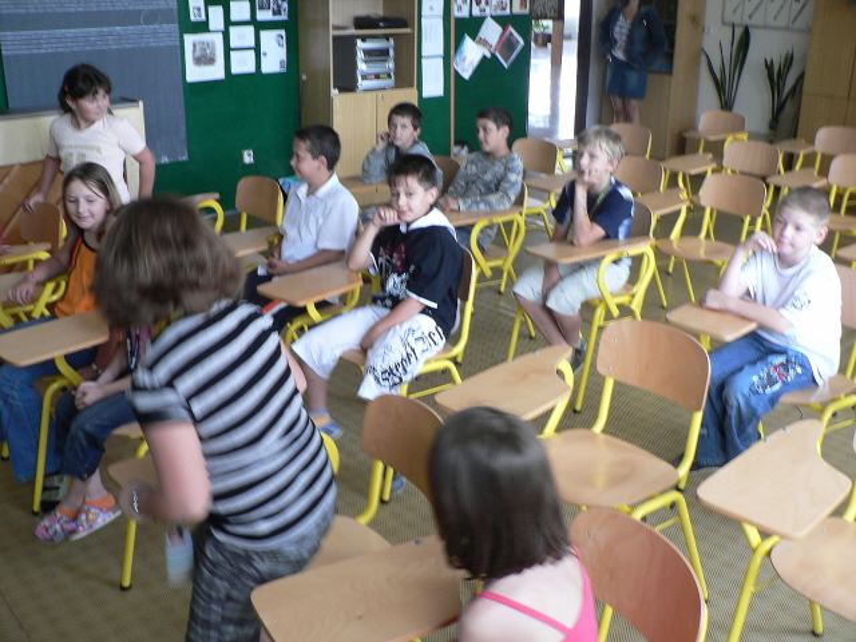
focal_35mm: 36
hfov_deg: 51.4
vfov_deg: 39.7
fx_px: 890
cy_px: 321
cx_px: 428
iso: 100
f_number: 2.8
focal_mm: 6
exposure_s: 1/13
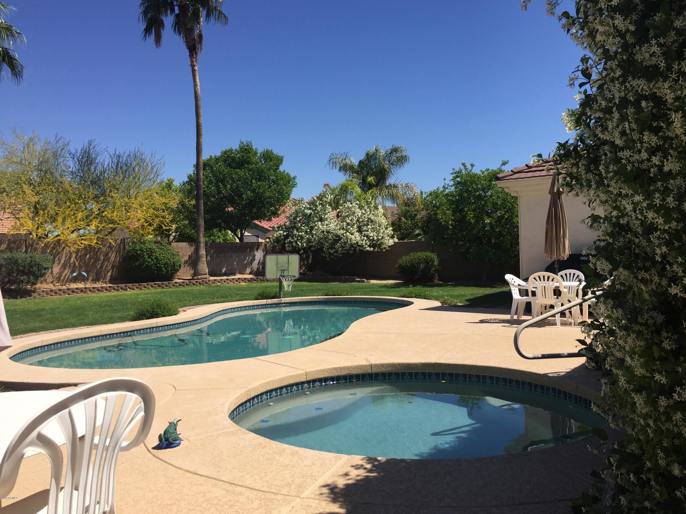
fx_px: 575
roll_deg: +0.5
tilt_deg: -1.4
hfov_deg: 61.7
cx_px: 343
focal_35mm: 29
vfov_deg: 48.2
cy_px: 257
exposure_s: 1/2825
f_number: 2.2
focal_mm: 4.15
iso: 32
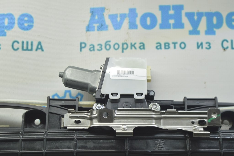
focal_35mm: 72
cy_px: 78
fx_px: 468
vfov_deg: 18.9
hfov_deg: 28.1
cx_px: 117
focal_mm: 48
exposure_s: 1/40
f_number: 5.3
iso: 400
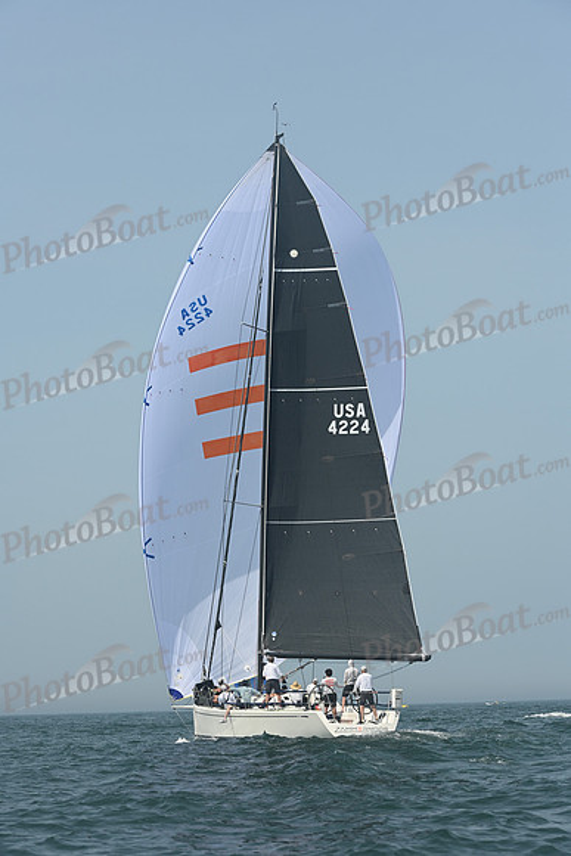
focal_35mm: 98
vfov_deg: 20.8
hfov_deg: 14.0
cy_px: 428
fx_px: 2330
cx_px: 286
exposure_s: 1/1250
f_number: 7.1
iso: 320
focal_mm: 98
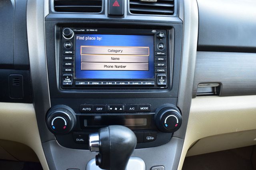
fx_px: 235
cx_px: 128
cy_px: 85
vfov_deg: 39.9
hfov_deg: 57.2
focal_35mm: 33
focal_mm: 22
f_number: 6.3
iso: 400
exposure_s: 1/20
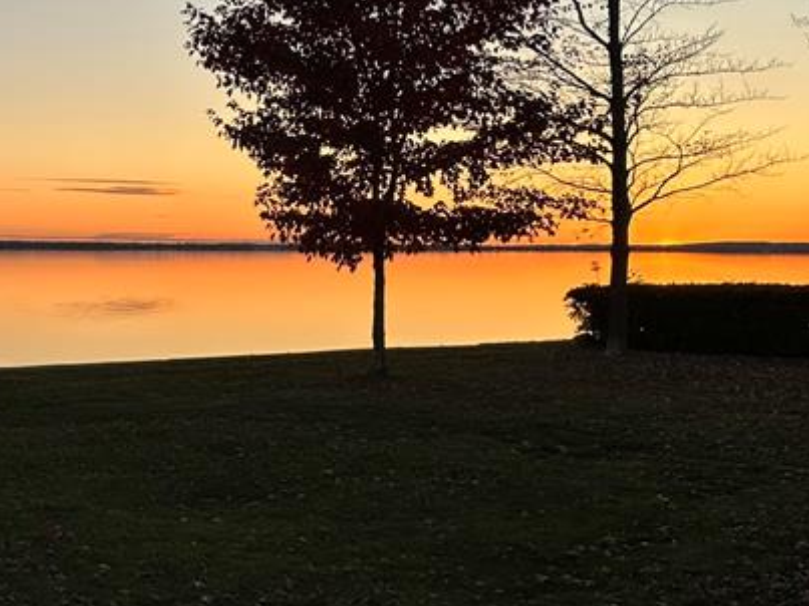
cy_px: 317
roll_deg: -0.5
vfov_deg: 24.0
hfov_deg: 30.0
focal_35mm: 61
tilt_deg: -2.7
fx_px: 1425
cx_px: 46
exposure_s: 1/816
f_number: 1.78
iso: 80
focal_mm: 6.86
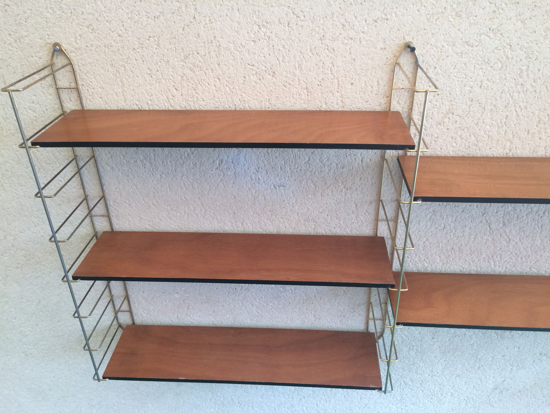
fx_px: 461
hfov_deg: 61.7
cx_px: 275
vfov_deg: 48.2
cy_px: 206
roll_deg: -0.4
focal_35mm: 29
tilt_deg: -31.8
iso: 50
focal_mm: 4.15
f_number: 2.2
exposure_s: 1/33
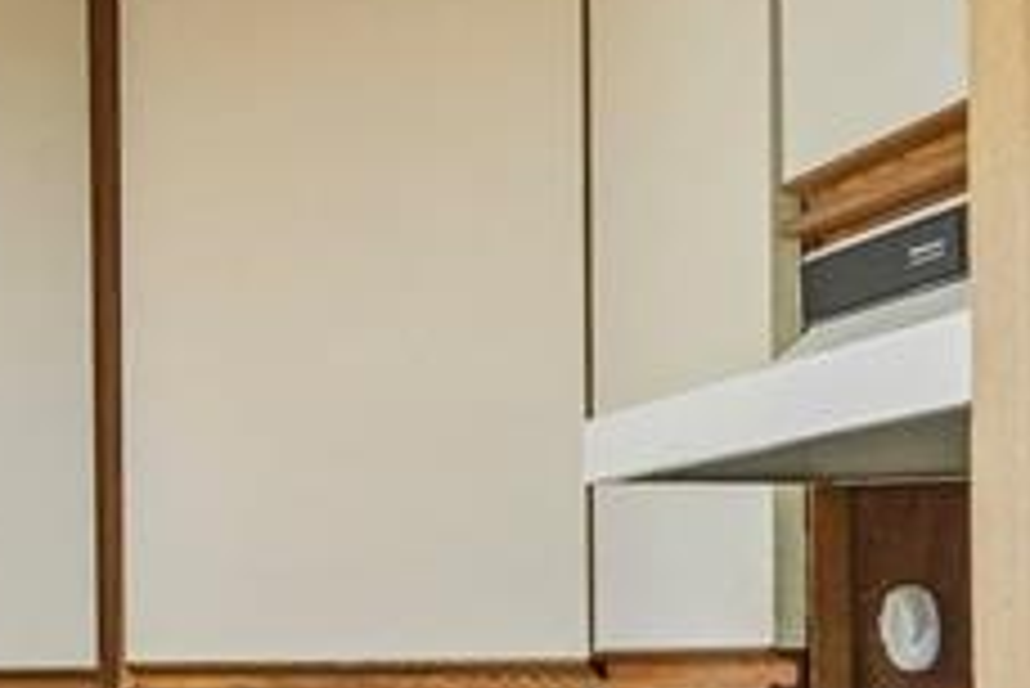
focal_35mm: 67
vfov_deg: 19.9
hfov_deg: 17.1
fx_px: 1918
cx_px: -1219
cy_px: 639
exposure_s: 1/40
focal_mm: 10
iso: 800
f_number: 8
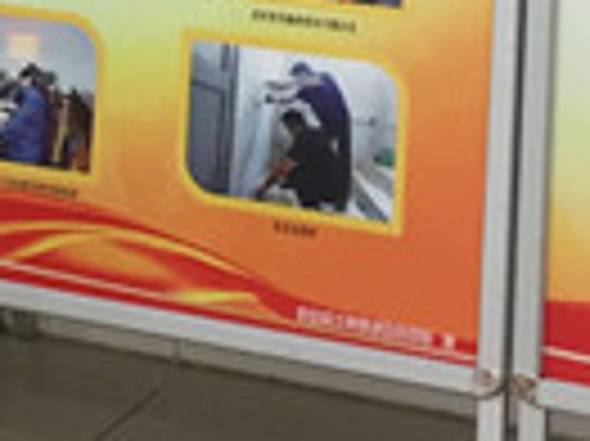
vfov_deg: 8.0
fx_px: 3014
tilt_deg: -7.5
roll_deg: +2.5
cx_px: -230
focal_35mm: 177
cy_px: -436
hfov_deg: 10.9
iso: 100
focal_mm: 4.15
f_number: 2.2
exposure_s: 1/33
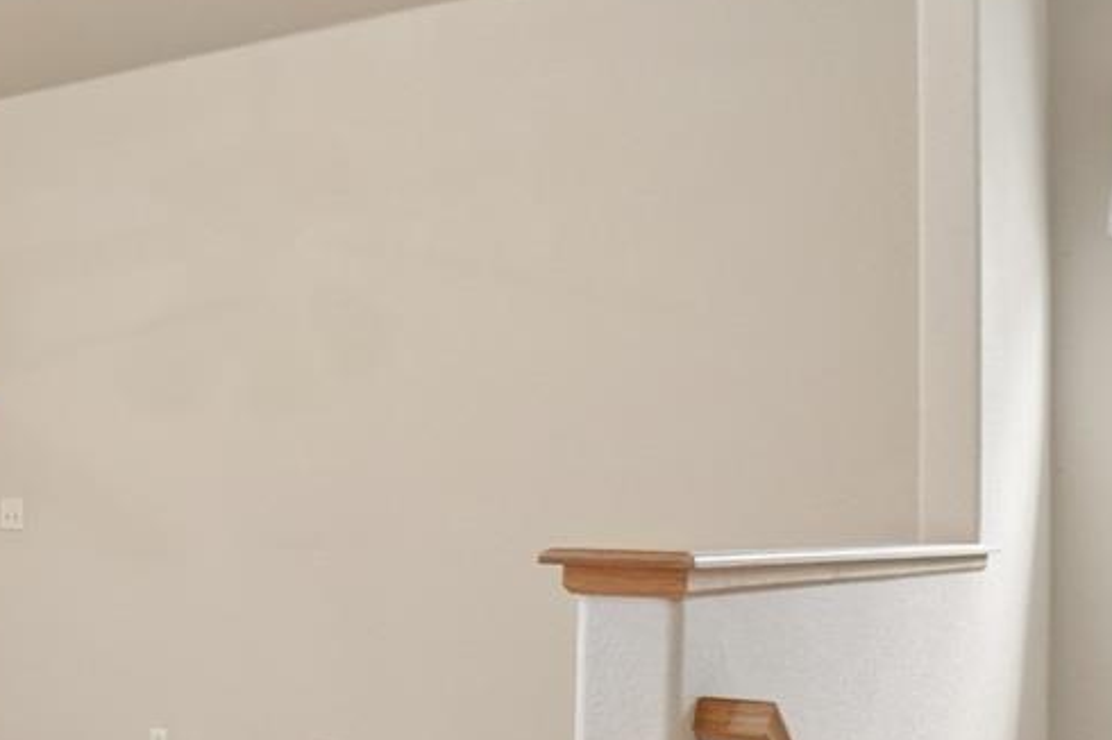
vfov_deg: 27.2
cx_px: 41
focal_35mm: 49
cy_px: 524
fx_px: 1512
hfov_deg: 36.9
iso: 400
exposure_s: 1/6
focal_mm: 10
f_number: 8
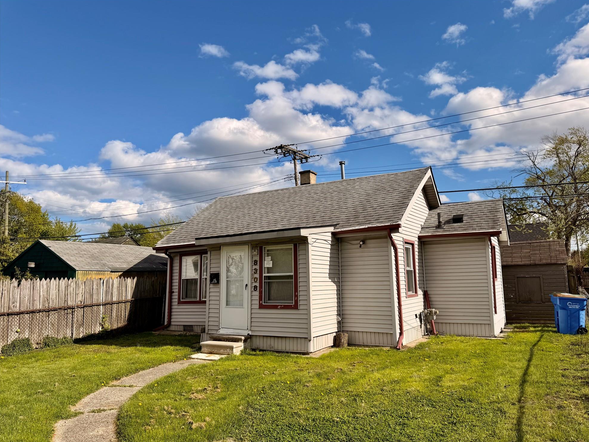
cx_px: 306
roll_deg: +1.1
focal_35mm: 25
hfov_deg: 69.4
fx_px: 425
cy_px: 228
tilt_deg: +6.2
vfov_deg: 54.9
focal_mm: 6.76
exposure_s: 1/7353
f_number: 1.78
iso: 80
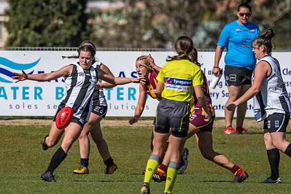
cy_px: 89
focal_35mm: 1325
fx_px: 10710
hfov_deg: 1.6
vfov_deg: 1.0
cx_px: 94
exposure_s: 1/8000
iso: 800
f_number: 8
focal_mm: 600
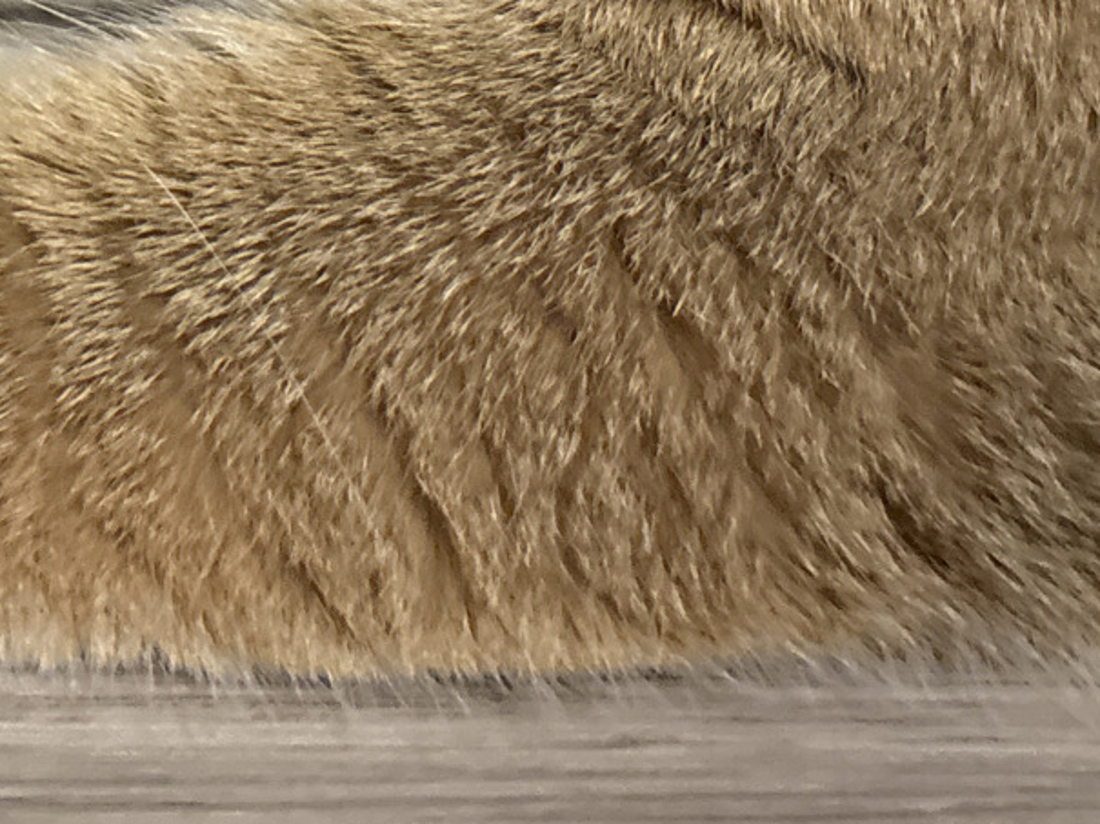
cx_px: 105
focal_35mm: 86
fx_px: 2731
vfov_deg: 16.1
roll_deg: -2.3
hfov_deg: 22.2
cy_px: -304
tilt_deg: -15.6
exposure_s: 1/39
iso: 640
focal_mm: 5.96
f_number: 1.6
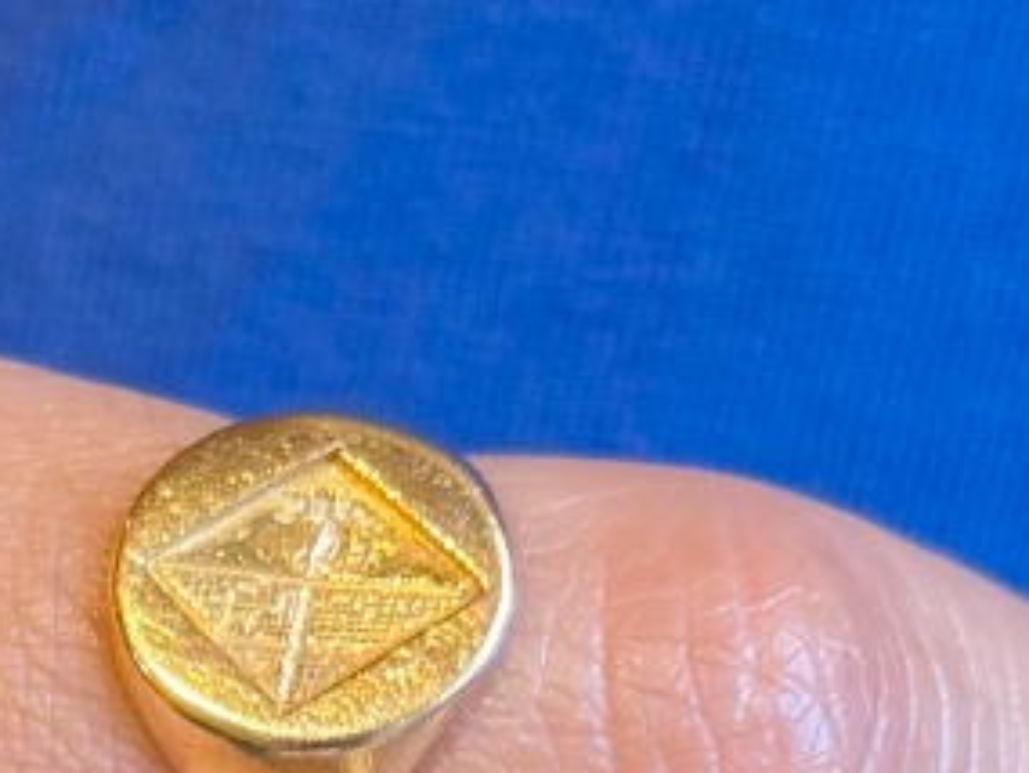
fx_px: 3004
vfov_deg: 13.2
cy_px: 1387
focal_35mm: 101
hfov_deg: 19.3
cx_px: 278
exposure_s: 1/50
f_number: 1.78
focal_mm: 6.76
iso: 160
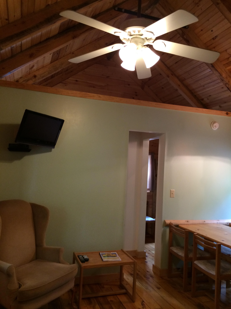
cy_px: 154
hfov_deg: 46.8
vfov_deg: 60.0
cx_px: 116
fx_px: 267
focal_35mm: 30
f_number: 2.2
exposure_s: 1/30
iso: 125
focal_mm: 4.12
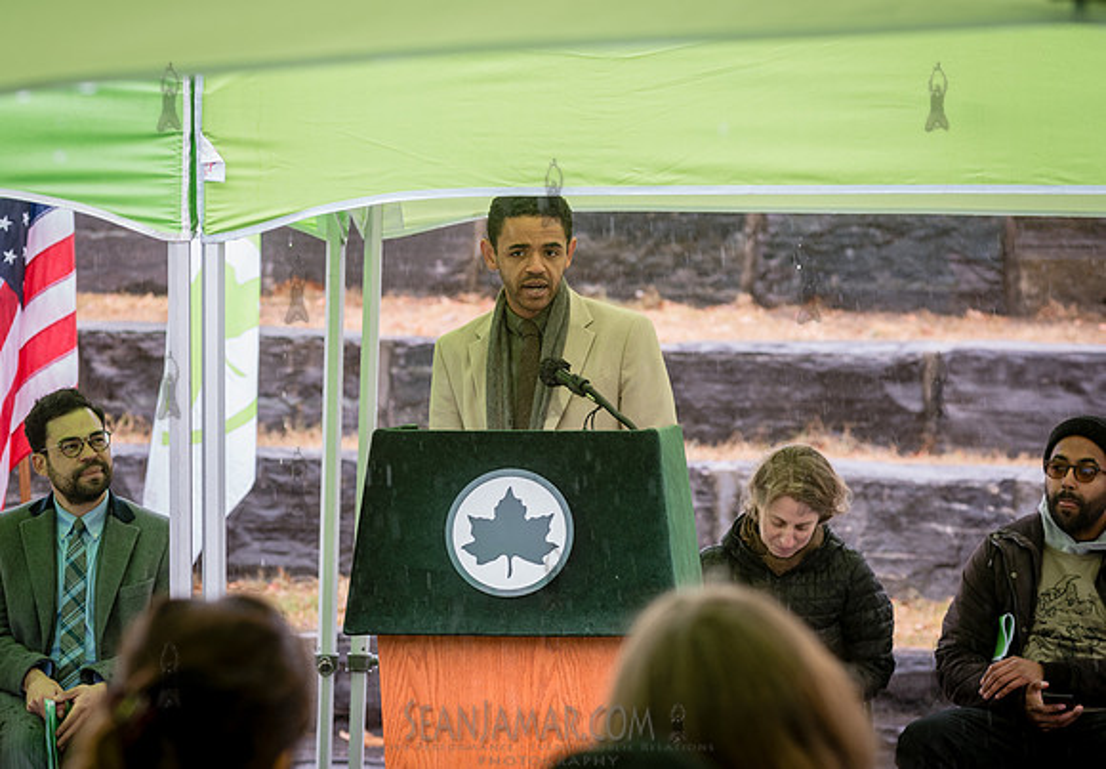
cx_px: 520
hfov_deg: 11.8
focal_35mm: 171
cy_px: 352
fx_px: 5332
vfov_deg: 8.2
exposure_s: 1/250
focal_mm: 145
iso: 640
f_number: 5.6
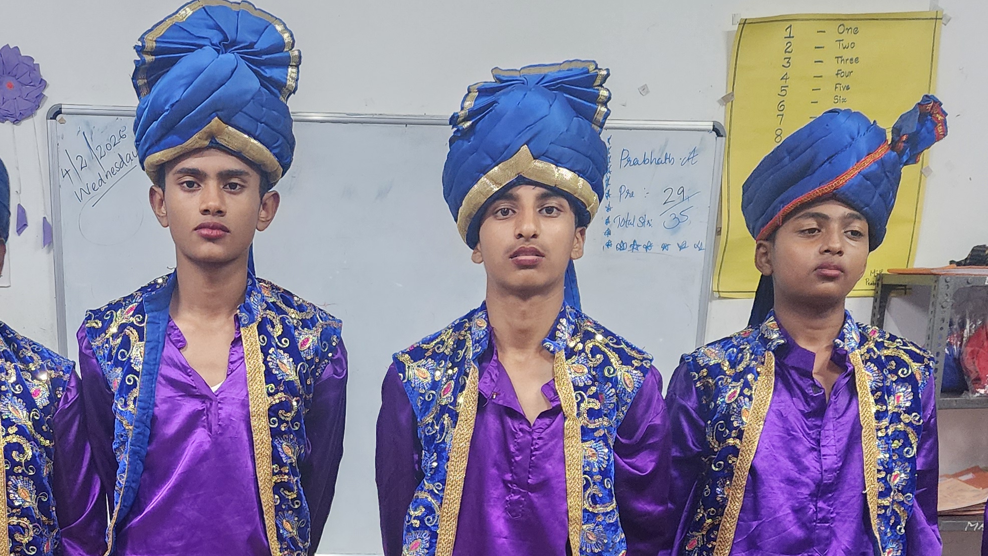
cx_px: 361
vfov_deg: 21.6
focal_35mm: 51
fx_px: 1336
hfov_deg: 40.3
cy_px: 686
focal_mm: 6.4
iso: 500
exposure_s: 1/25
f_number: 1.8
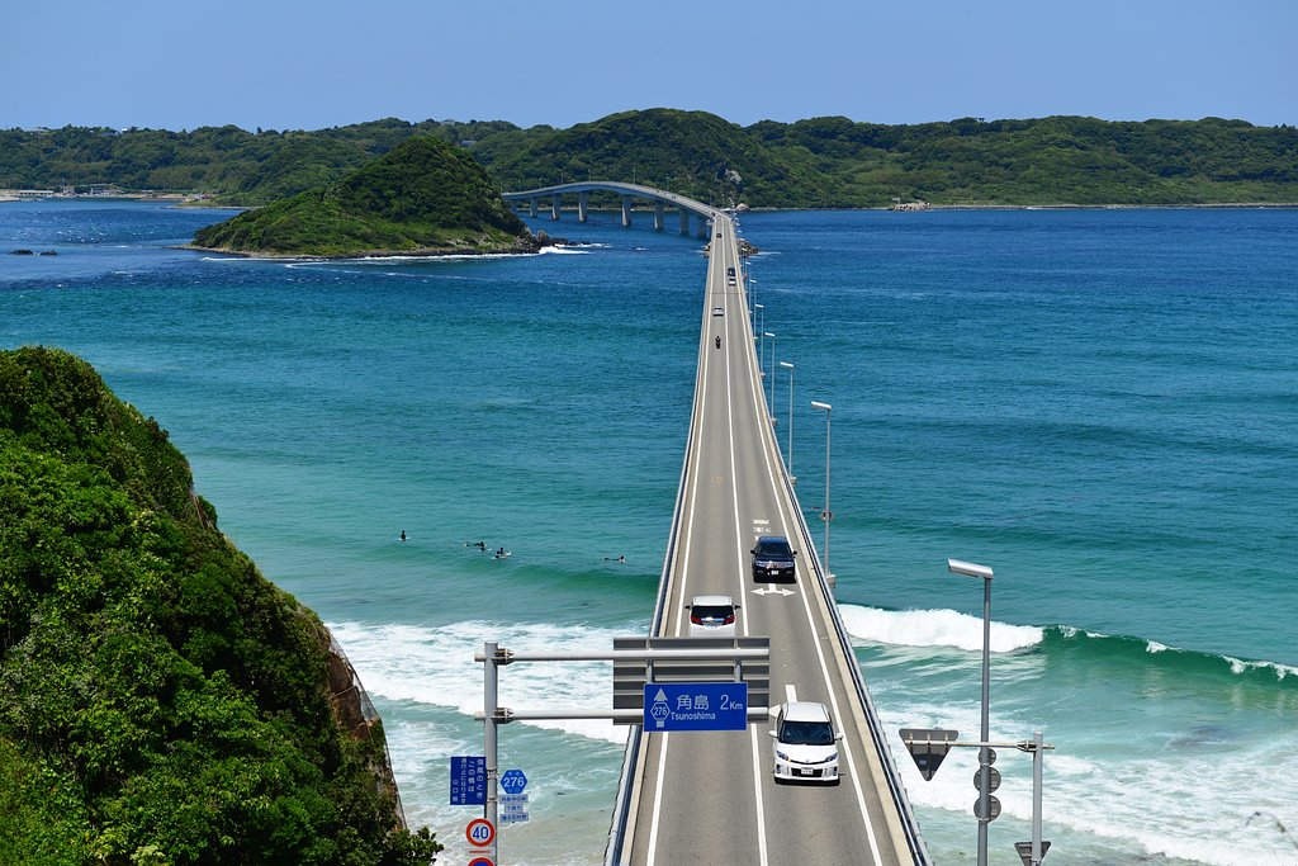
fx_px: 2524
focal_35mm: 70
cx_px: 649
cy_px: 433
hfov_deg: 28.8
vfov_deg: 19.5
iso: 160
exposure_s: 1/800
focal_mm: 70
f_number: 8
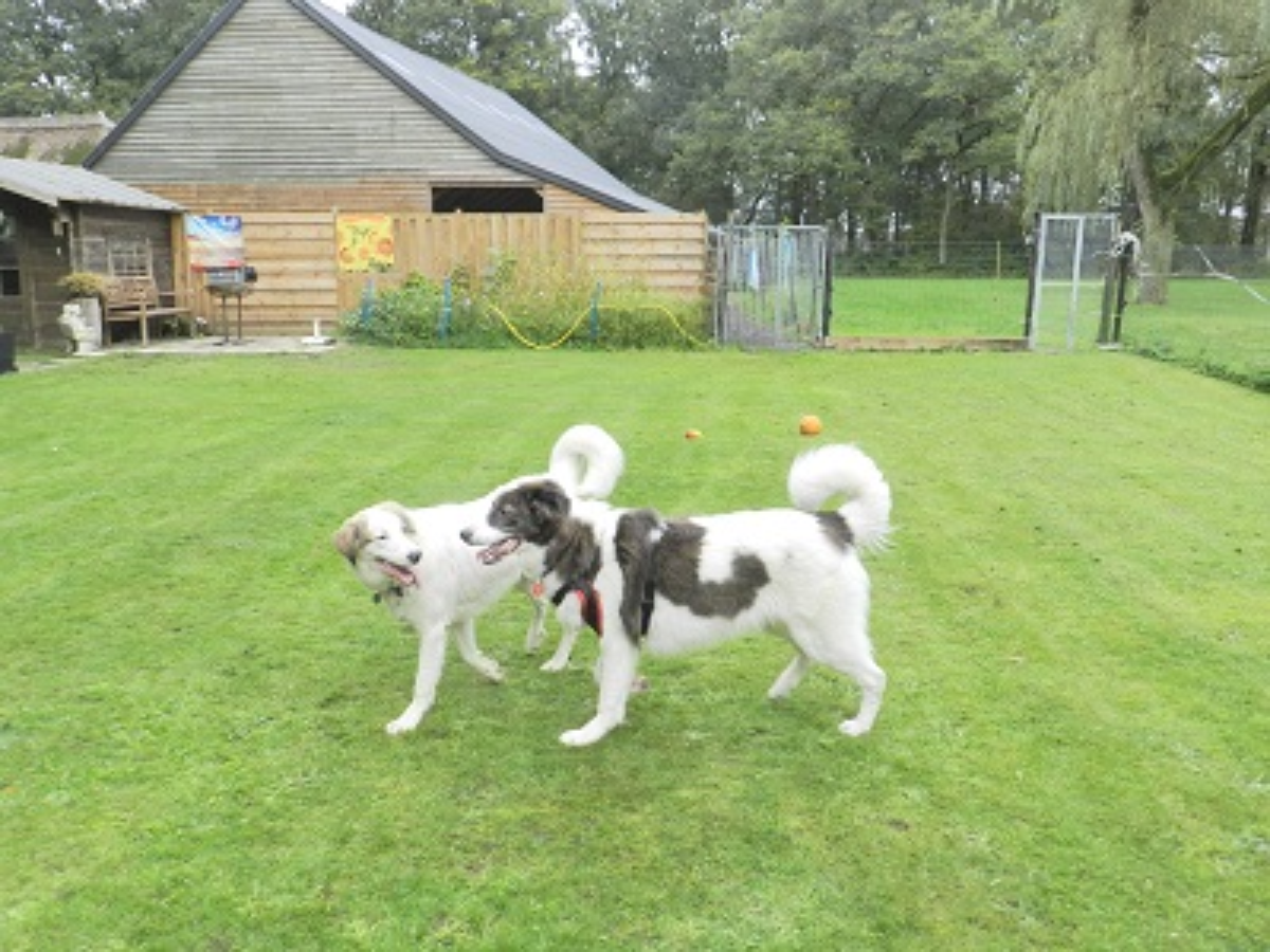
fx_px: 1174
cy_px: 476
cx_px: 635
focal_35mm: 32
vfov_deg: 44.2
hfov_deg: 56.8
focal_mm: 5.6
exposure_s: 1/200
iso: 200
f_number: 3.7
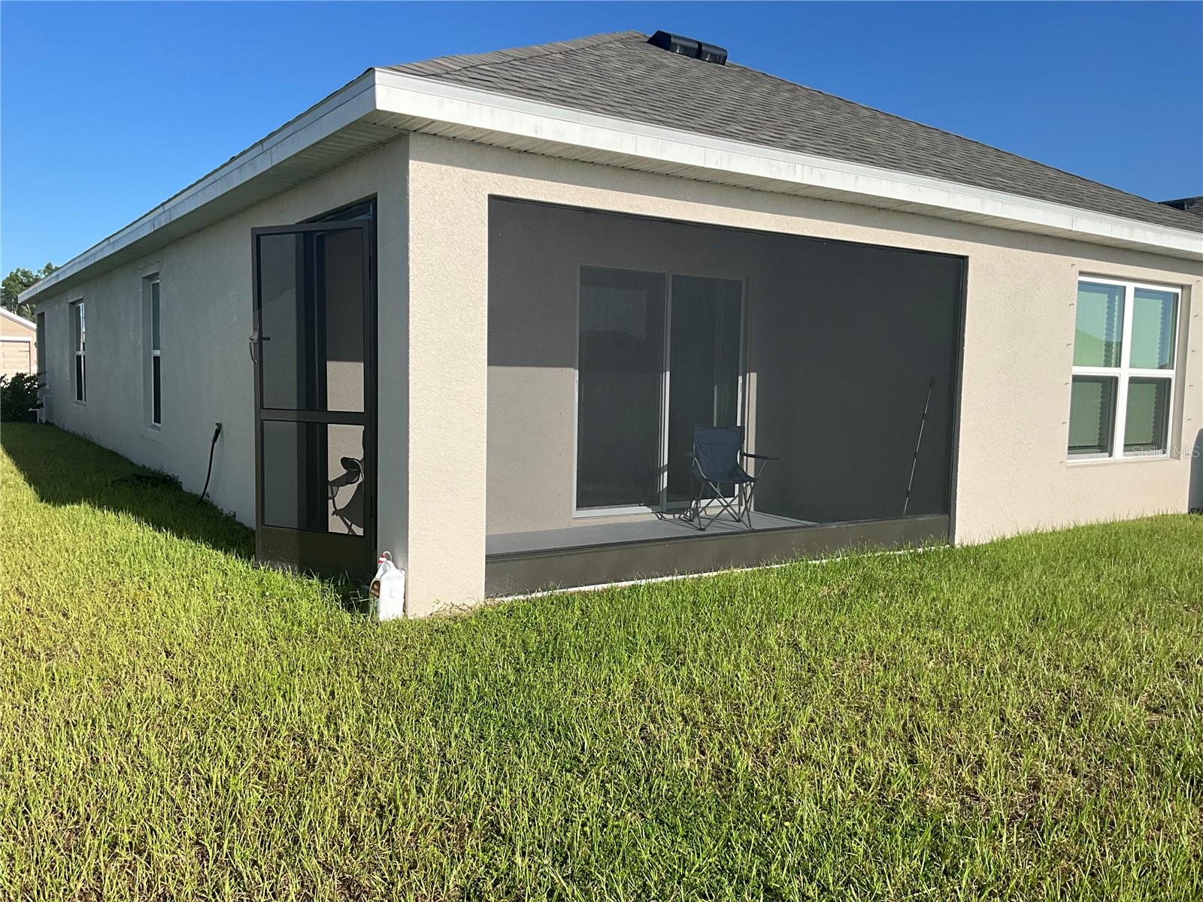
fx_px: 1008
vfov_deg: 48.2
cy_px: 451
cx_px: 602
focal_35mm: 29
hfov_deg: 61.7
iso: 25
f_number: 1.8
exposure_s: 1/2227
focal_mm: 3
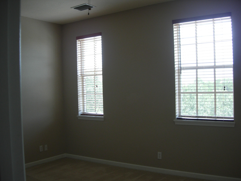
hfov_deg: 47.9
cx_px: 120
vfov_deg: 36.8
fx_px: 271
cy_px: 93
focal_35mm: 39
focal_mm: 7.8
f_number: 2.8
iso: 64
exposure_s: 1/76.1
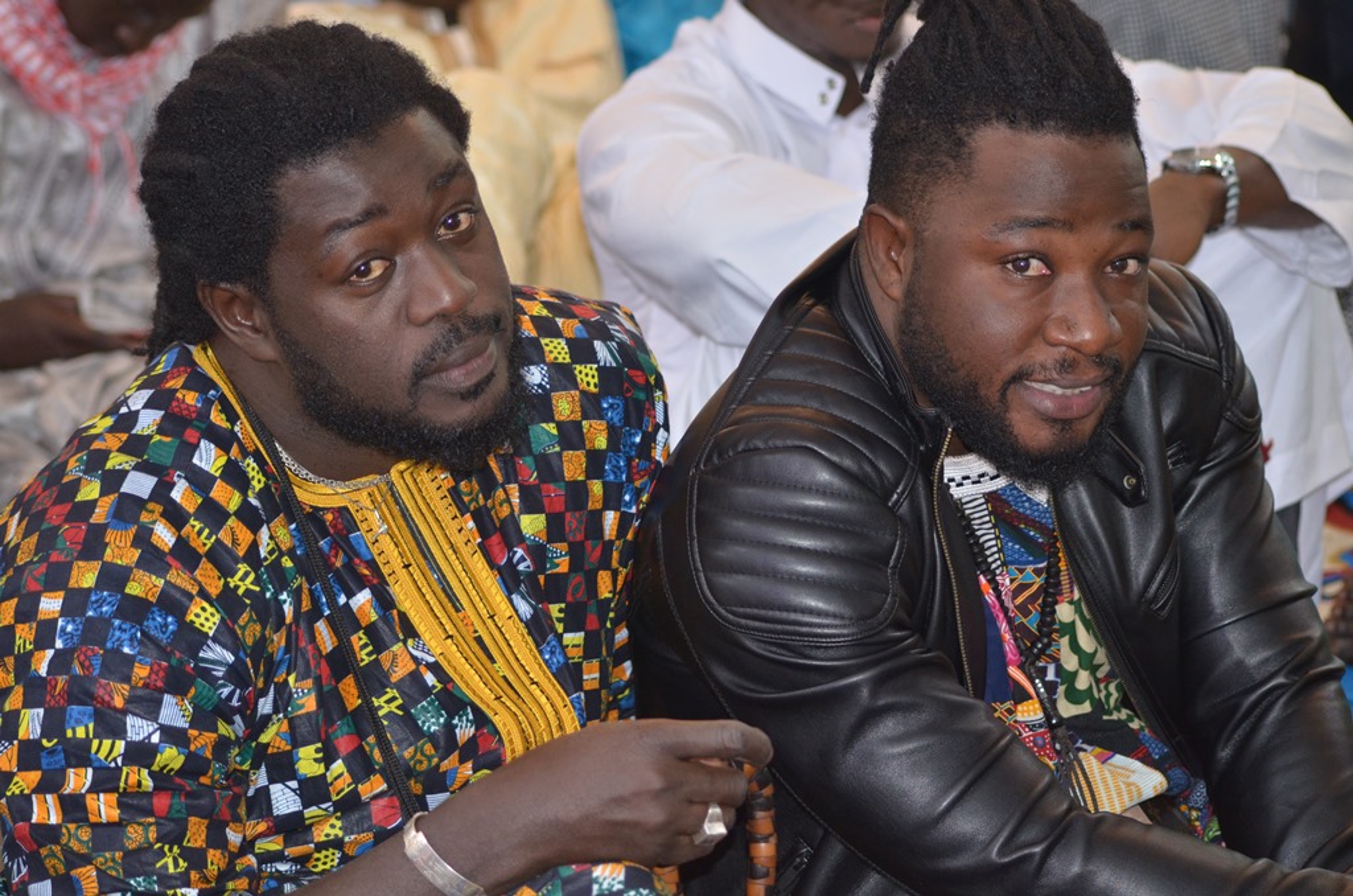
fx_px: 3938
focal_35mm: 105
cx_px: 676
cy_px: 448
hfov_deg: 19.5
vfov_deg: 13.0
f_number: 4
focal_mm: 70
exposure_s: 1/60
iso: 800
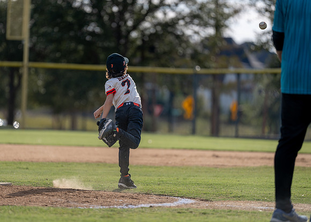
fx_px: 2188
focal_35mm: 248
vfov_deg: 5.8
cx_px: 124
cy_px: 116
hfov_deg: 8.1
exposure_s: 1/1600
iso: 100
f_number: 2.8
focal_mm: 200
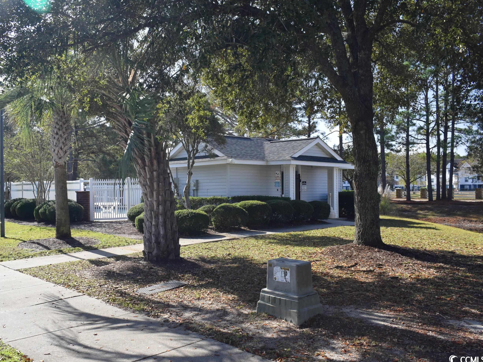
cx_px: 212
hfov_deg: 51.2
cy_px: 181
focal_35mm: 36
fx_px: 502
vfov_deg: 39.7
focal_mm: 22
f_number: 8
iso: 400
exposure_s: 1/250
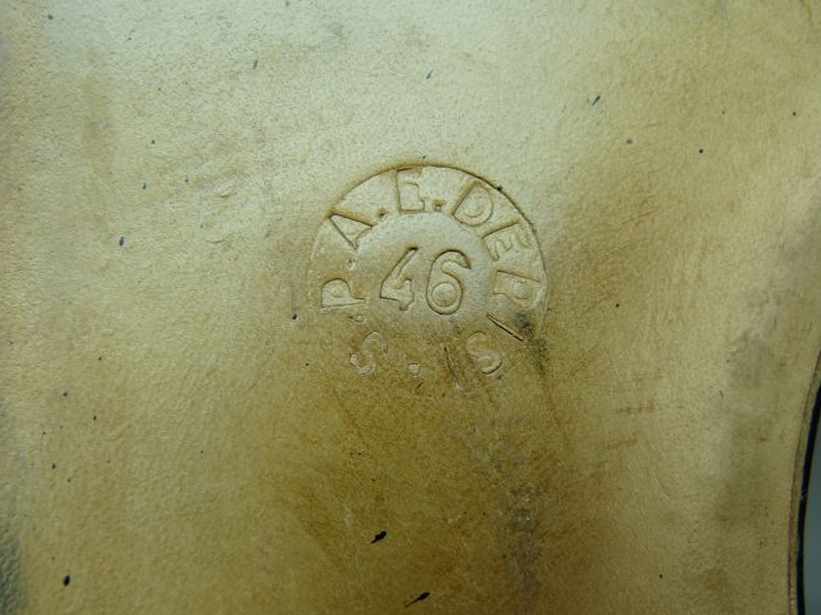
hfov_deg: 55.3
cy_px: 324
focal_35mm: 33
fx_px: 783
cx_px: 437
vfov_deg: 42.9
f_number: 2.8
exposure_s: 1/80
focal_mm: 4.8
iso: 100
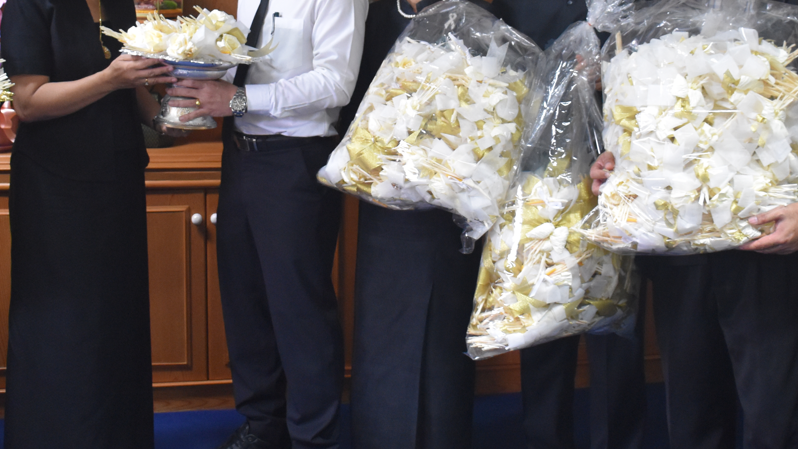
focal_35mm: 54
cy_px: 40
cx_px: 422
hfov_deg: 38.5
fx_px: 1143
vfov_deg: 21.7
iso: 1800
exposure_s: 1/60
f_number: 3.5
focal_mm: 18
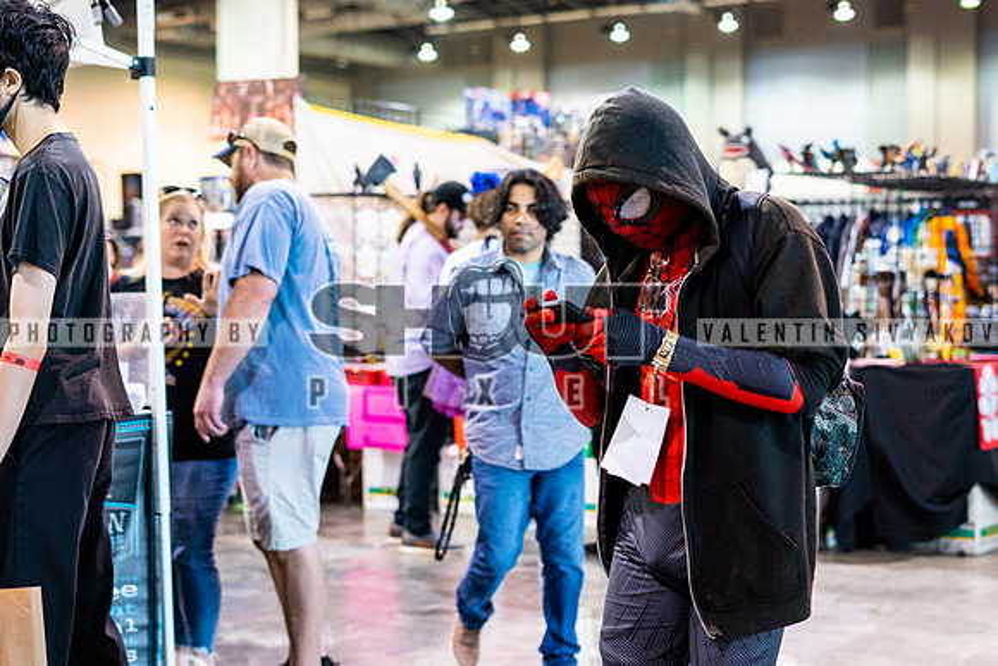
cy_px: 374
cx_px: 577
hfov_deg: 33.3
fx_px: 1667
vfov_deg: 22.6
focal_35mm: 60
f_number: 2.5
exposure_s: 1/320
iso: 2000
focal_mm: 50
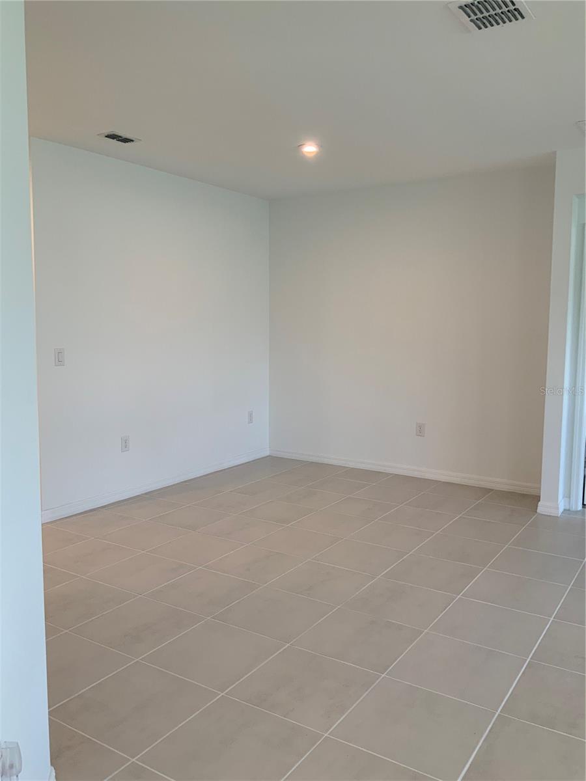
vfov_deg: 61.7
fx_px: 655
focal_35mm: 29
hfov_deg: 48.2
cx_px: 293
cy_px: 390
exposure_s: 1/60
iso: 40
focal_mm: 3
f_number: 1.8
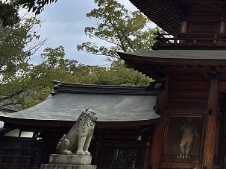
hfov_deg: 24.4
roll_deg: -2.1
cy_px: -24
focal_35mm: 70
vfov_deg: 19.9
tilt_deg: +21.7
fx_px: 457
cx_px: 292
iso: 50
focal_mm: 5.7
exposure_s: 1/5076
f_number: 1.5
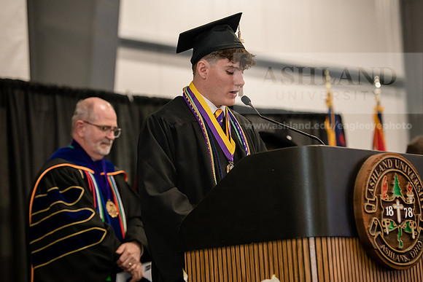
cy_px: 141
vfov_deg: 10.6
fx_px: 1528
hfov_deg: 15.8
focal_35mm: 130
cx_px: 212
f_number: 4
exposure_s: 1/200
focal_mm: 130
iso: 2500
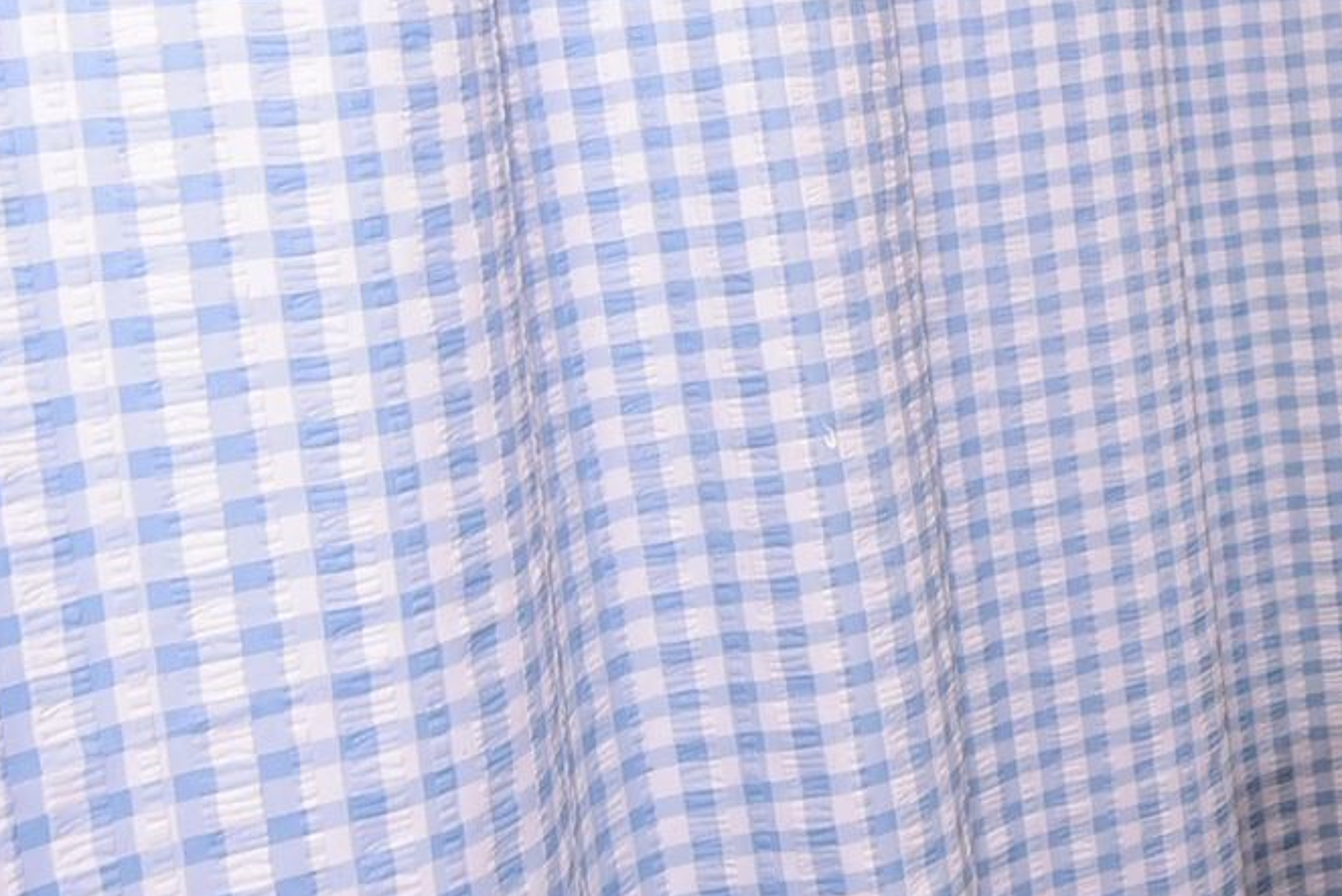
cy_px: 91
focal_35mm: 65
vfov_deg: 20.5
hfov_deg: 29.0
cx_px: 1338
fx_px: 2424
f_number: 4.5
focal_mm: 14
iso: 800
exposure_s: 1/60
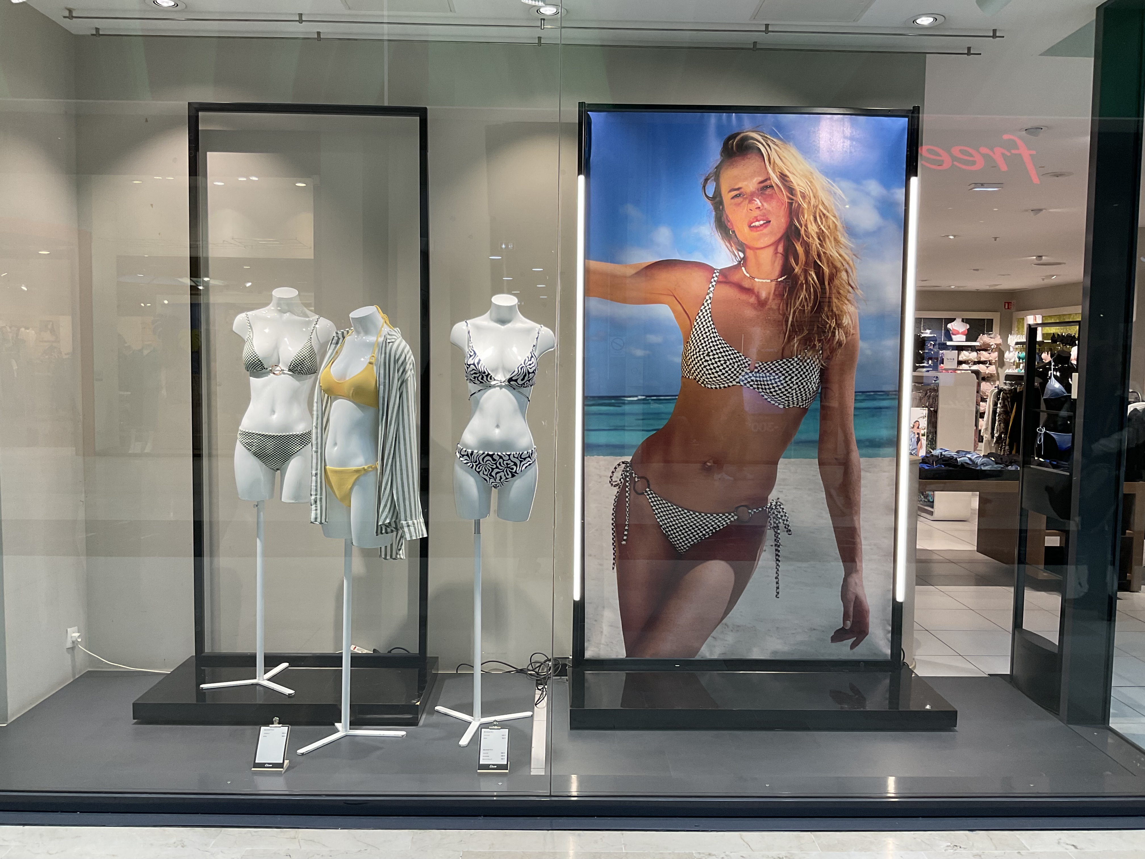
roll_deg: -0.4
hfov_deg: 61.7
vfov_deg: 48.2
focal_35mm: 29
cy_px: 430
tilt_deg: -4.0
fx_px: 959
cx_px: 572
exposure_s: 1/120
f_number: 1.8
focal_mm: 3
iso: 40
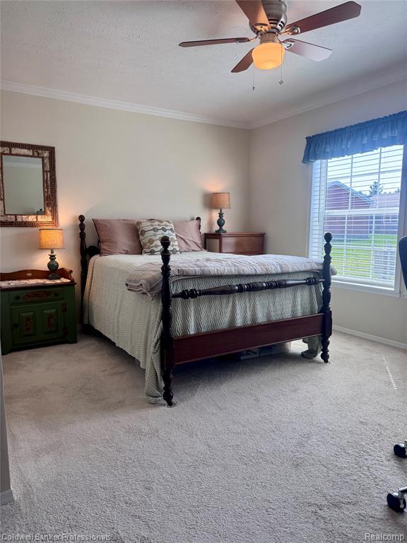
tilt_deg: -6.4
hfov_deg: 56.8
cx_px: 204
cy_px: 272
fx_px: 376
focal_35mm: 24
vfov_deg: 71.6
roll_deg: +1.9
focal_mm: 6.76
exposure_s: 1/258
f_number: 1.78
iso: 80
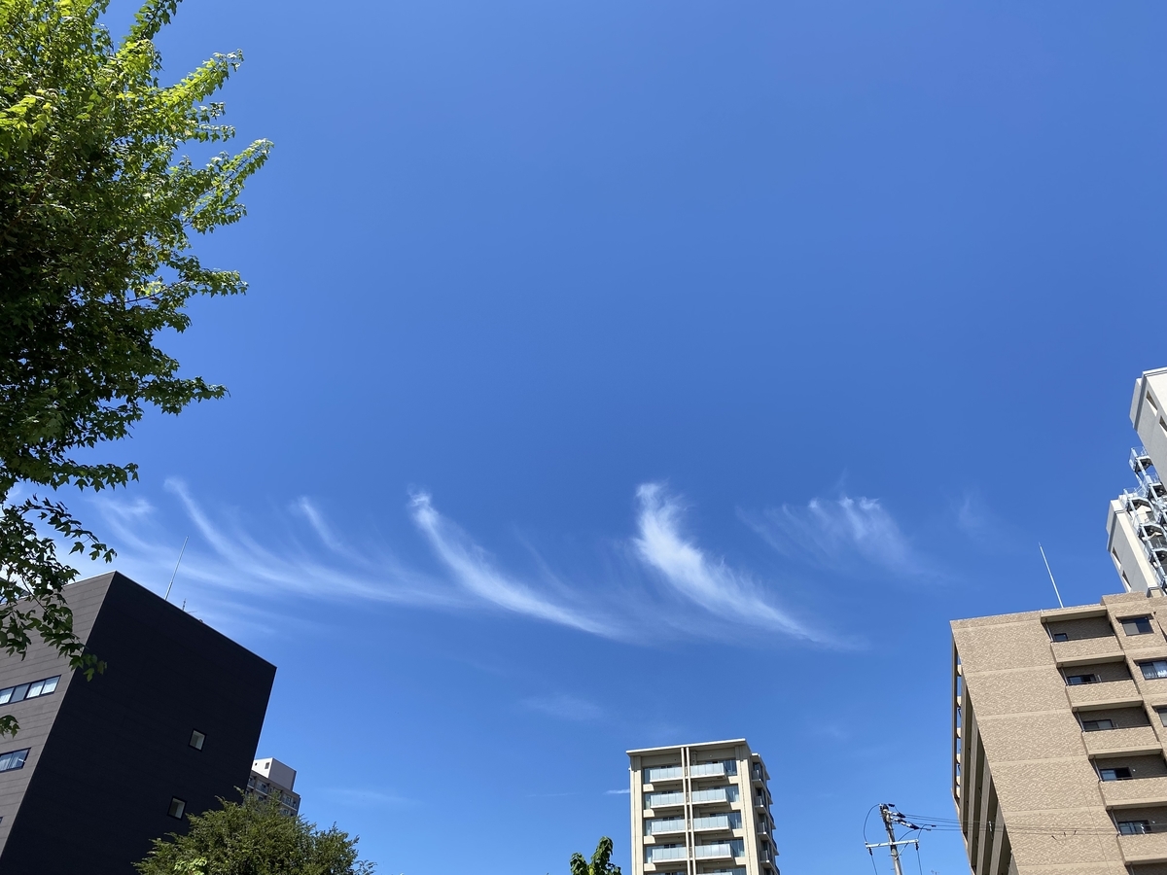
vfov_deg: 53.1
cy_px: 438
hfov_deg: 67.3
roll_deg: -1.2
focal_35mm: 26
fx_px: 877
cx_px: 584
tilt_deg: +38.9
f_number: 1.8
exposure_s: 1/2688
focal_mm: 4.25
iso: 32
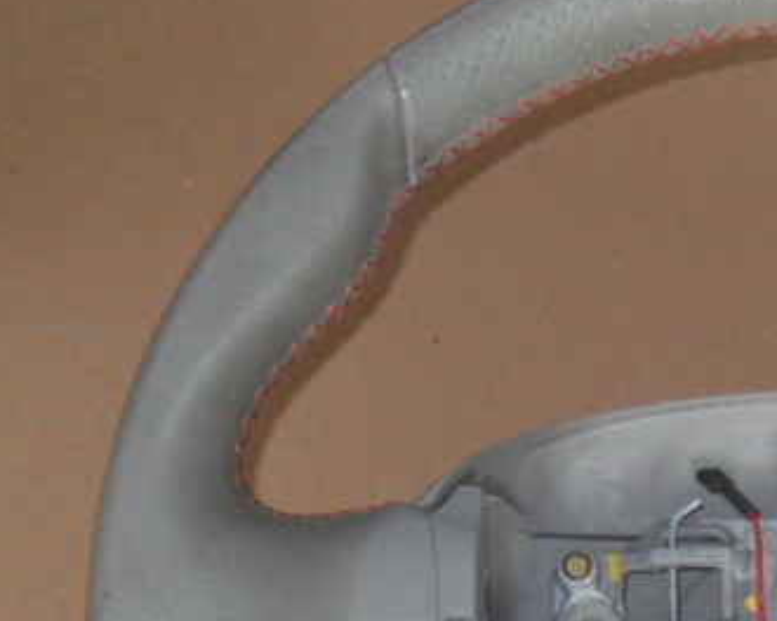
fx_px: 2438
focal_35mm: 106
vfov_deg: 14.1
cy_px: 757
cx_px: 895
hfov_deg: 17.4
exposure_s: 1/45
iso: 200
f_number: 3
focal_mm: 6.3
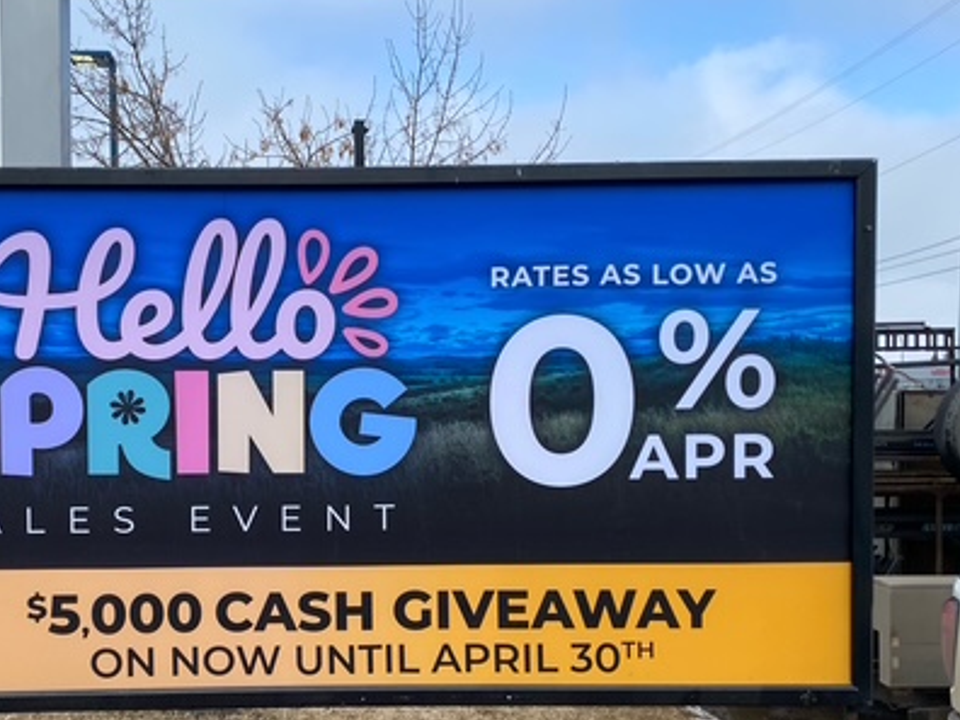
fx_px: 1165
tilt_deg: -4.2
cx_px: 359
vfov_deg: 34.0
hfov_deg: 44.4
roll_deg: +0.6
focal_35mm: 42
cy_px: 482
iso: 32
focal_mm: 4.25
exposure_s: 1/1961
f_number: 1.8
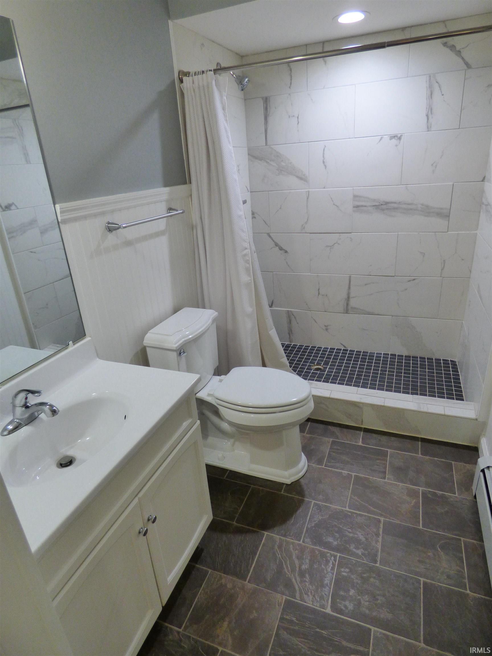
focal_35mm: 20
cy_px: 328
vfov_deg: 81.7
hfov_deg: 66.0
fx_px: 379
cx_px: 246
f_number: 2.8
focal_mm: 3.58
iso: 400
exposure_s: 1/40
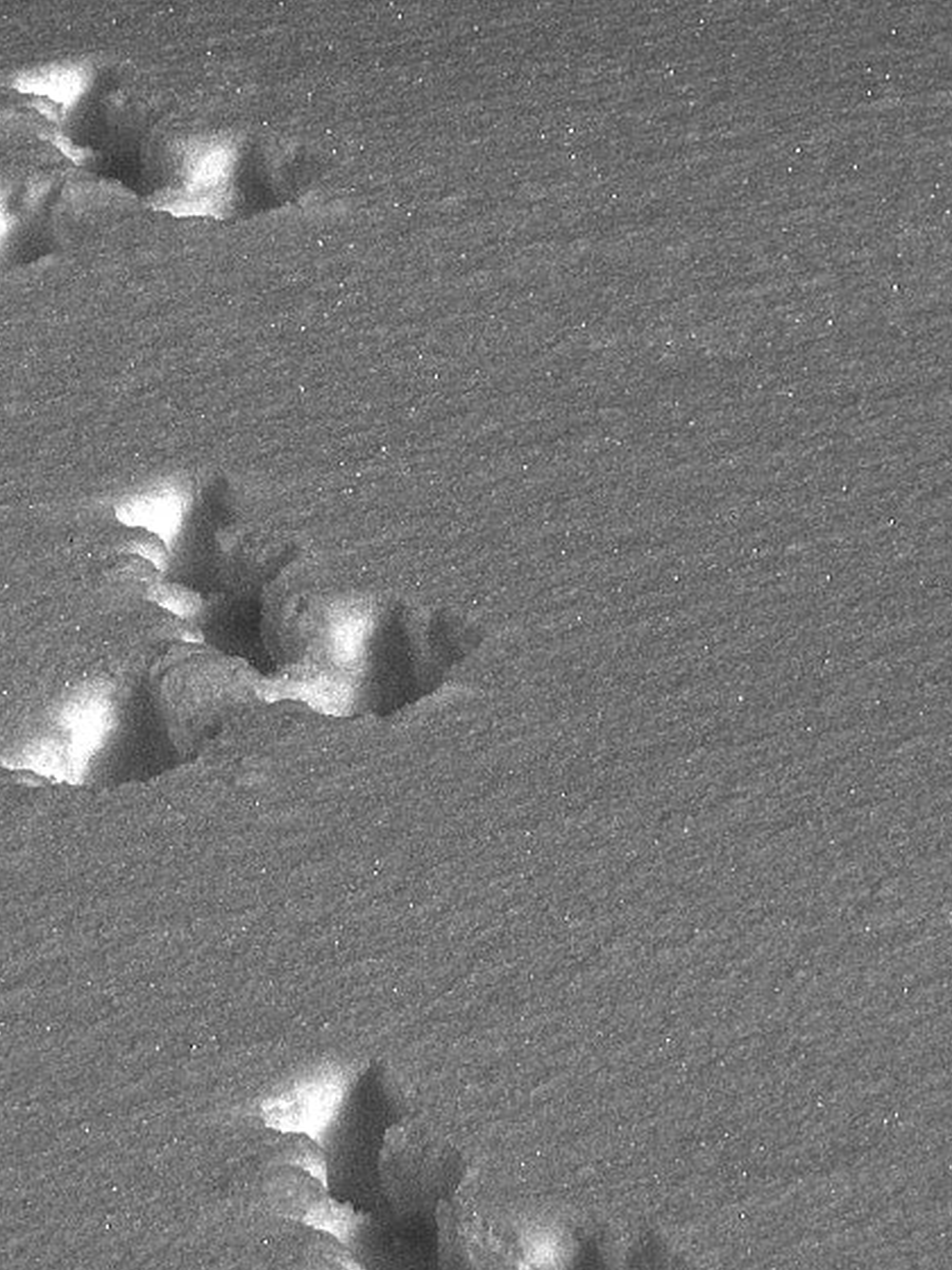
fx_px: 20021
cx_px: 335
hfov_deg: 2.7
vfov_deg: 3.6
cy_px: 578
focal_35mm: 546
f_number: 5.5
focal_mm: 34
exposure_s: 1/400
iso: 160
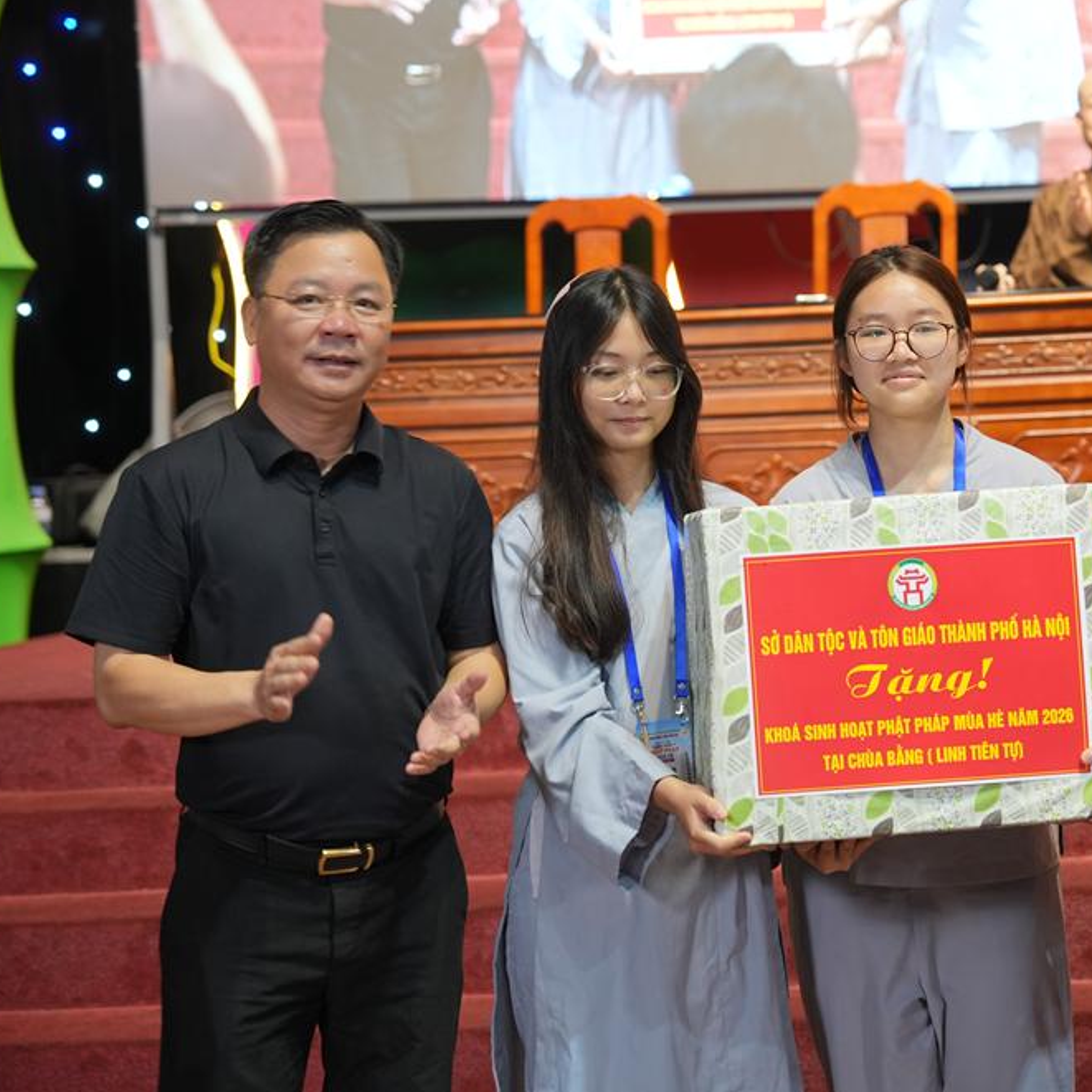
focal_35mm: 108
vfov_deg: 16.1
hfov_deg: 16.0
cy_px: 496
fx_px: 3855
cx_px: 834
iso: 1000
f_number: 3.2
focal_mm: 70
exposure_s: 1/100
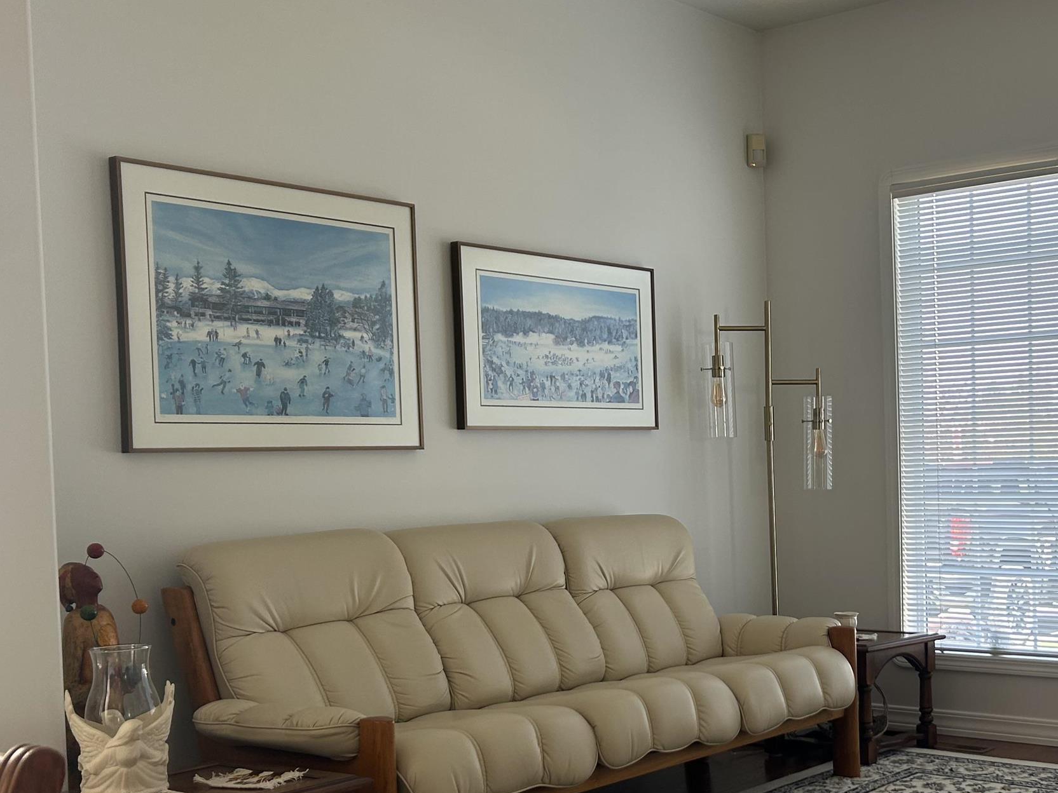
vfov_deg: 30.1
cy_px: 505
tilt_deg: -3.6
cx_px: 773
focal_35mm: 48
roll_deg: +2.4
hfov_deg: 38.8
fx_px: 1467
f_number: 1.5
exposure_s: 1/121
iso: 40
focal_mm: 5.7
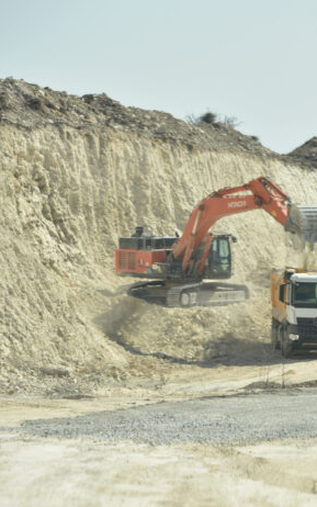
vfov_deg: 6.8
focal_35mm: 307
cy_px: 254
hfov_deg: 4.3
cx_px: 284
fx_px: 4241
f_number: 8
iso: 100
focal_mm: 200
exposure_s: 1/320
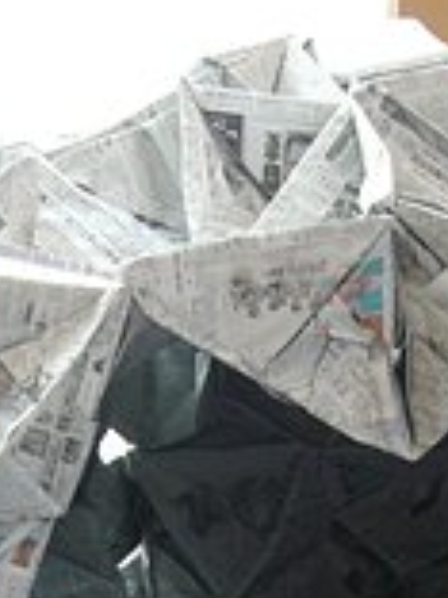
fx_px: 2157
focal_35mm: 125
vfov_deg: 15.2
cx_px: 318
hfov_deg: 11.8
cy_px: 713
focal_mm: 7.9
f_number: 2.8
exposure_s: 1/80
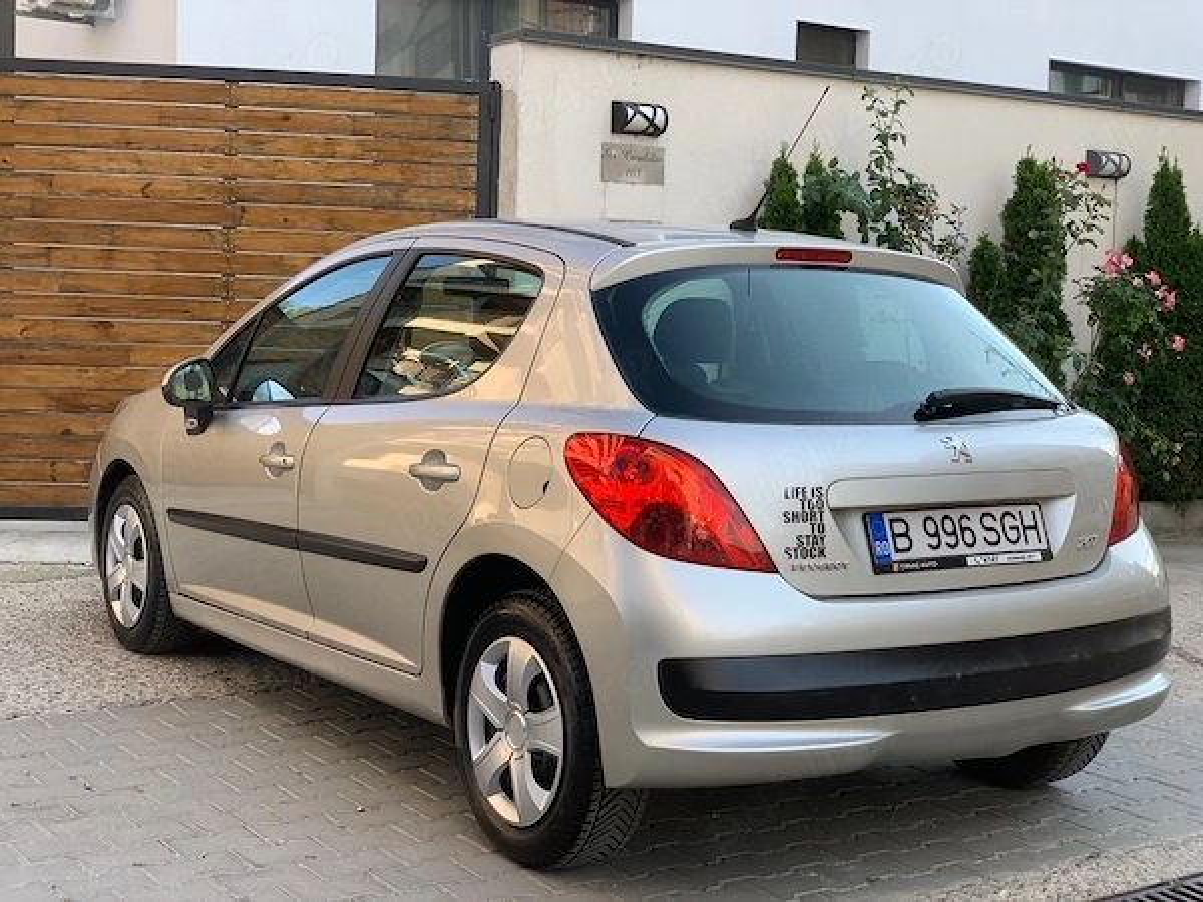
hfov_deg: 36.8
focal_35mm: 52
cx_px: 602
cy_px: 451
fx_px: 1807
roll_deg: -2.3
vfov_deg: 28.0
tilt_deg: -4.0
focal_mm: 6
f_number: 2.4
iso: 16
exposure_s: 1/130
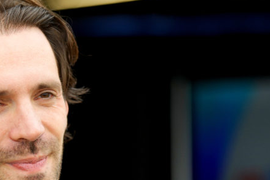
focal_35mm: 336
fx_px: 2521
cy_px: 205
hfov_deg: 6.1
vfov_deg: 4.1
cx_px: -1
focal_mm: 144
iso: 250
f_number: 2.8
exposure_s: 1/640
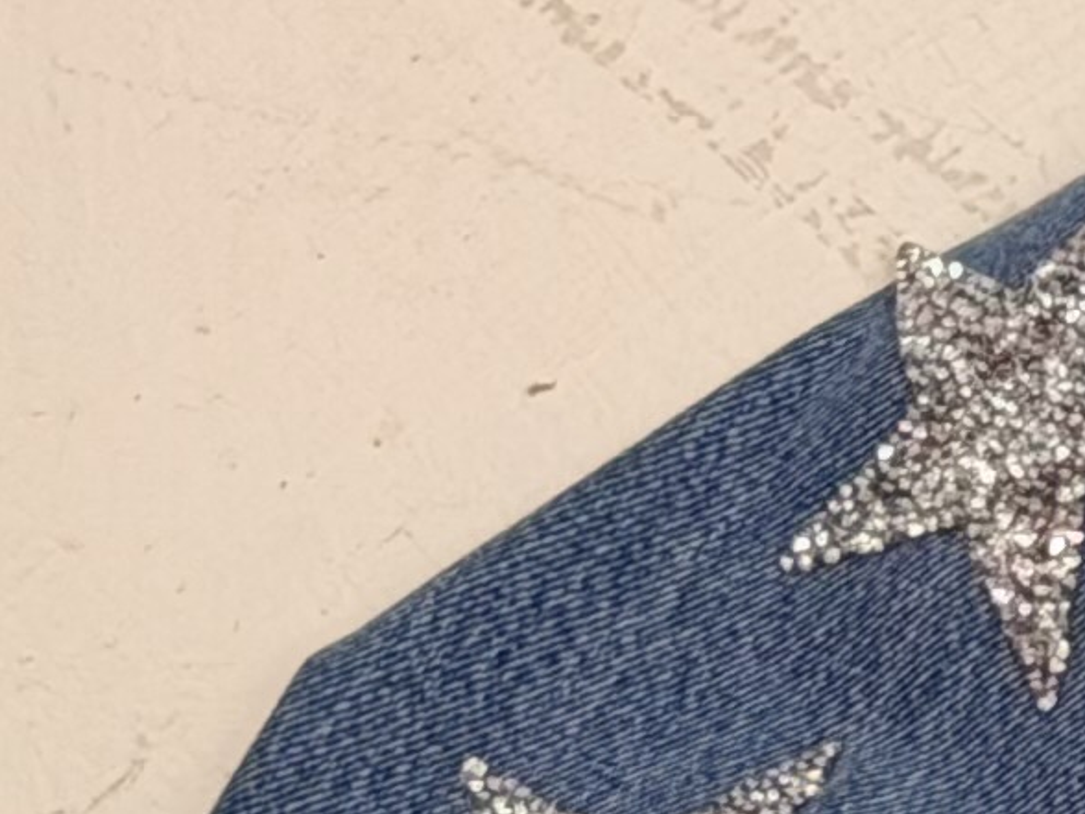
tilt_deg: -80.6
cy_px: 1667
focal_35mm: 329
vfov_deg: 4.5
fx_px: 10312
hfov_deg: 5.5
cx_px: 3569
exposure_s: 1/120
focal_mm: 6.76
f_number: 1.78
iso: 64
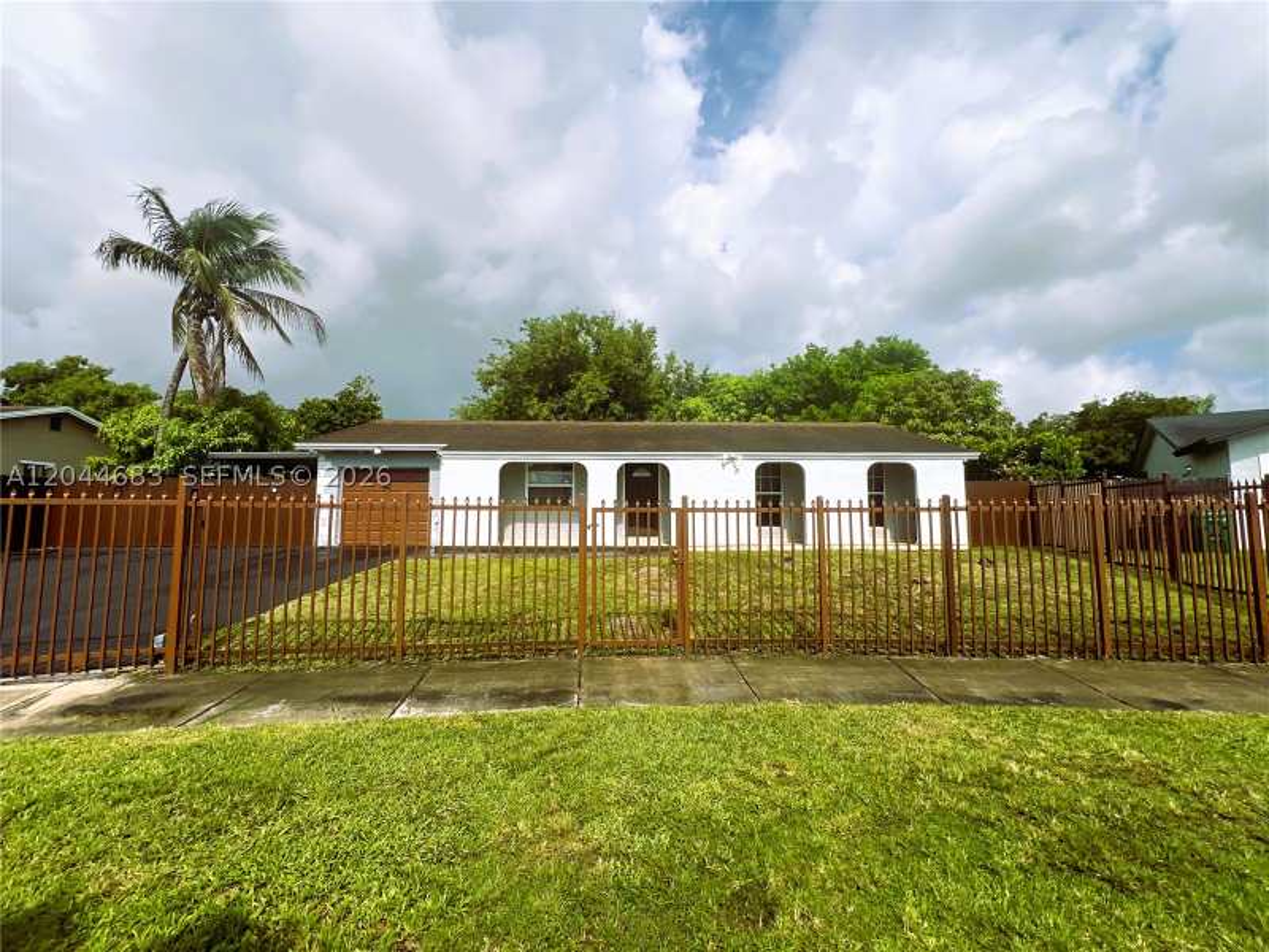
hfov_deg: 106.2
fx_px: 477
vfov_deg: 89.9
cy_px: 476
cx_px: 634
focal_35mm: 13
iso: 32
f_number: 1.8
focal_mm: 1.57
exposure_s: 1/2950
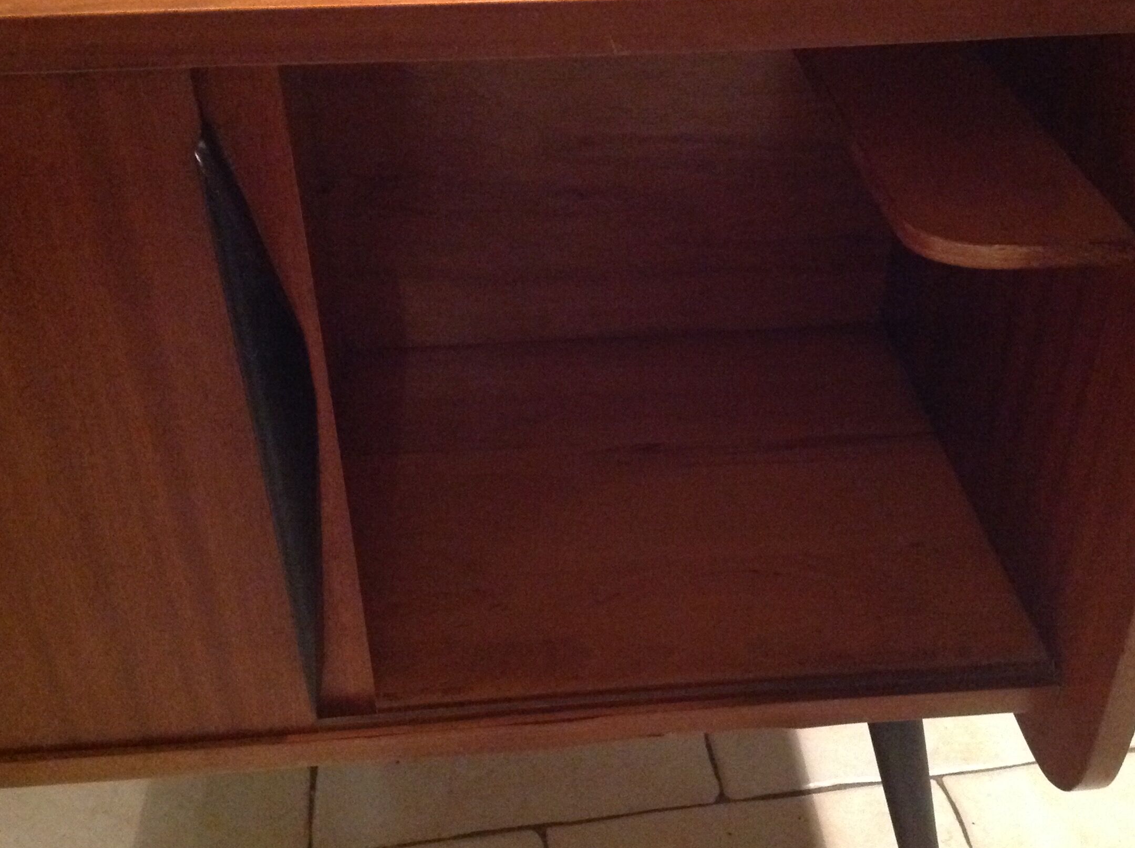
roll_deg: -0.9
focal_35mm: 42
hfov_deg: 44.8
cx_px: 639
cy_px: 427
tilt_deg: -33.6
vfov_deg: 34.3
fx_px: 1375
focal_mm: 4.28
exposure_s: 1/17
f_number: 2.4
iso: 800
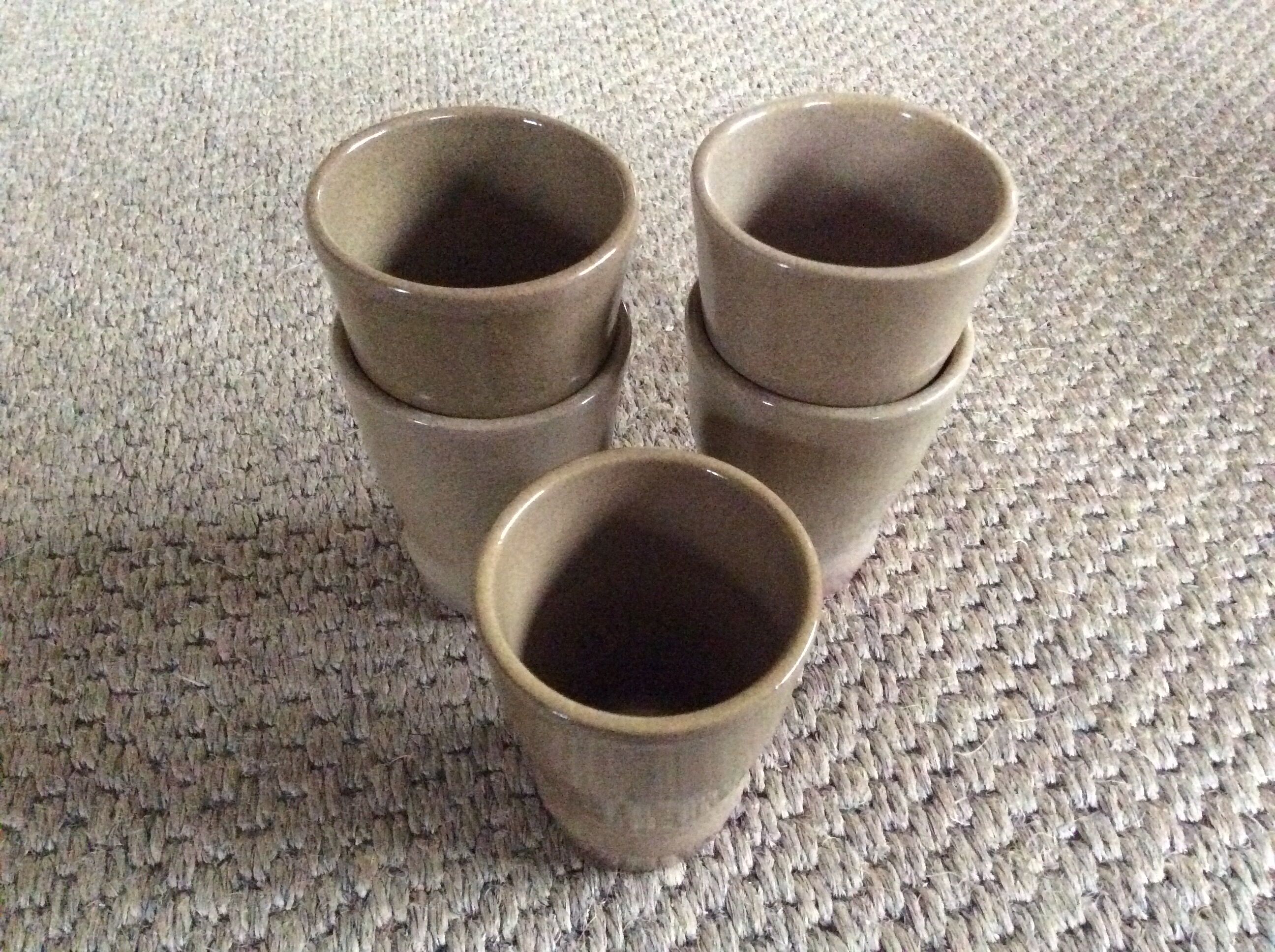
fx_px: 1177
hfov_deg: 56.9
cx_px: 638
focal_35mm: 32
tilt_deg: -48.9
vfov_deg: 44.1
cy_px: 476
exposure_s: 1/17
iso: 800
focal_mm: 3.3
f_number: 2.4
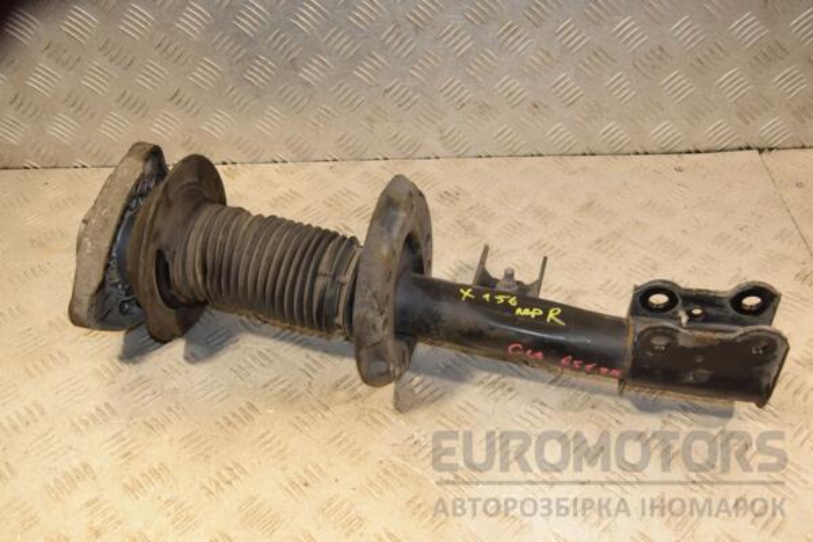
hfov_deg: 51.3
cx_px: 406
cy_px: 271
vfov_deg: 35.5
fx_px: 847
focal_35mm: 38
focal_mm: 25
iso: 800
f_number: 6.3
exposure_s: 1/200
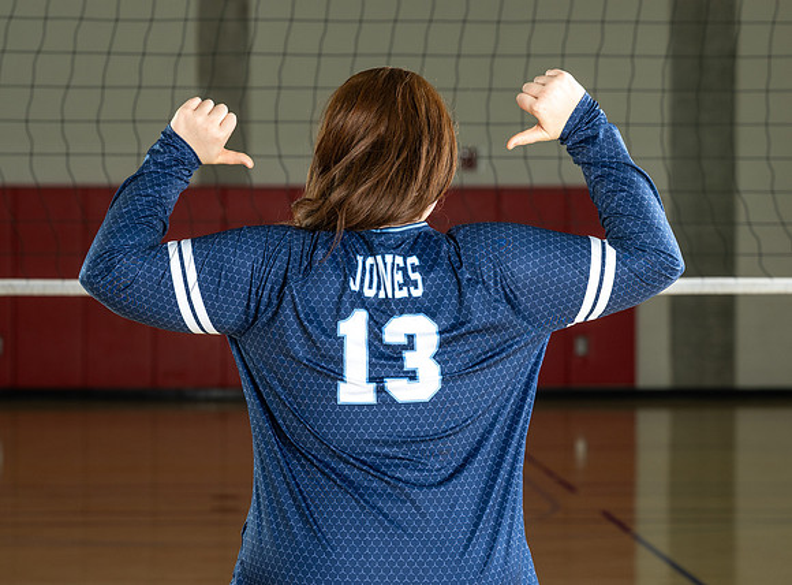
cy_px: 245
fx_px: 2550
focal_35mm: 112
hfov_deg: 17.7
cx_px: 377
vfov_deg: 13.1
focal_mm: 70
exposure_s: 1/160
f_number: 4
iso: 100
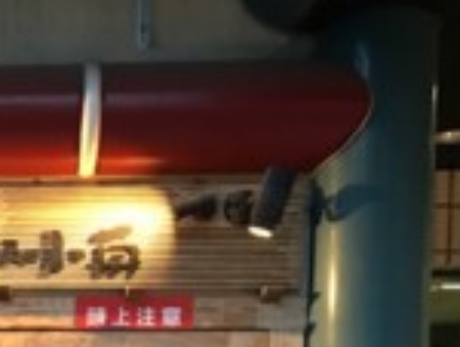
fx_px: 1158
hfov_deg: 20.5
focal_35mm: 87
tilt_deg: -1.6
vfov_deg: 15.8
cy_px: 504
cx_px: -141
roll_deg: -0.8
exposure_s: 1/4
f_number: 2.2
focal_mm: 4.15
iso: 64
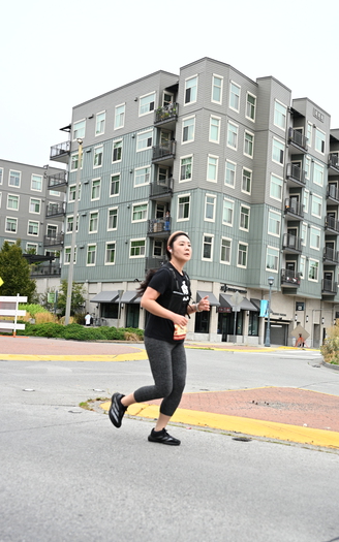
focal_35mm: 47
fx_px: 695
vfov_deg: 42.6
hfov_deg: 27.4
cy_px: 282
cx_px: 167
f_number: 4
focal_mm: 44
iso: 1600
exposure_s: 1/800
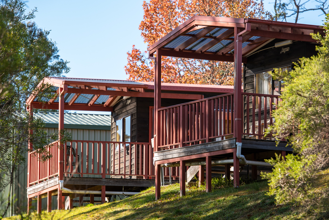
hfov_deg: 11.7
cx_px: 164
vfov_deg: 7.9
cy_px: 110
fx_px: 1600
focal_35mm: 175
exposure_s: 1/400
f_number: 5.6
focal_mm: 175
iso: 250
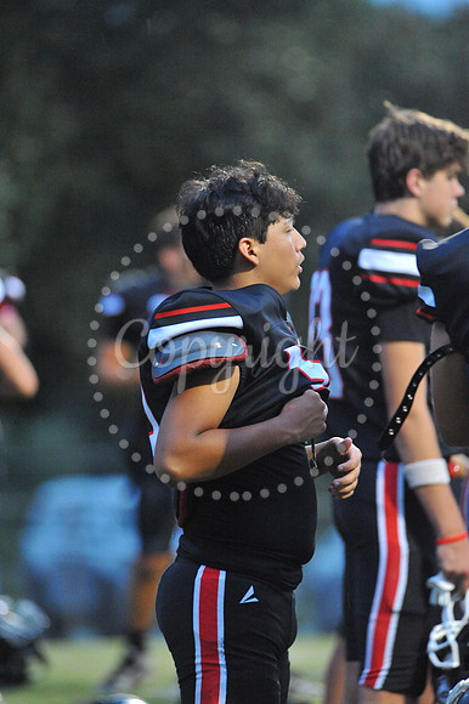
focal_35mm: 460
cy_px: 352
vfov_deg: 4.5
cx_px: 234
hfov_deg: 3.0
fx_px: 8999
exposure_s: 1/125
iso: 6400
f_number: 6.3
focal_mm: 460
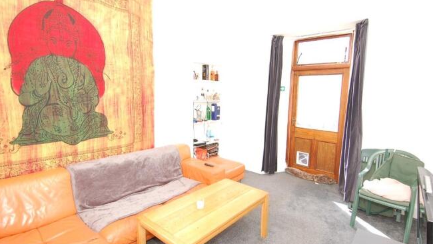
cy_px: 122
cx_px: 216
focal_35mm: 19
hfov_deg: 89.6
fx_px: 218
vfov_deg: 58.4
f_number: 5
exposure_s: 1/100
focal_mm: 12
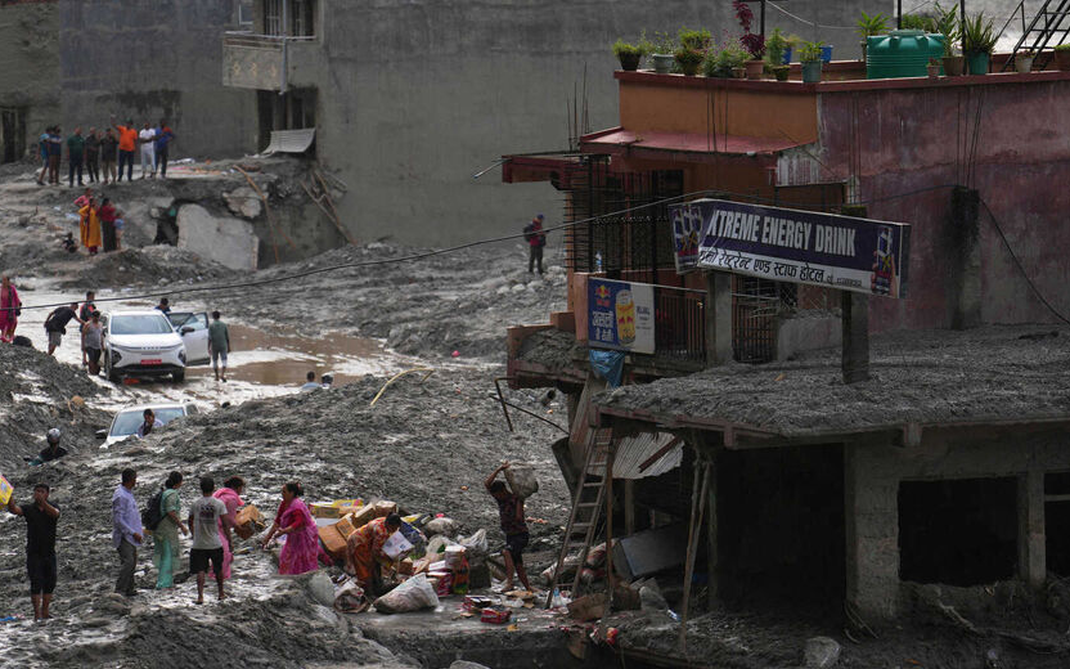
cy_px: 329
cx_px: 316
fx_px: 8573
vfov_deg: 4.5
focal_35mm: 294
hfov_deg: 7.1
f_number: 2.8
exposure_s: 1/1000
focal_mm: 200
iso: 125
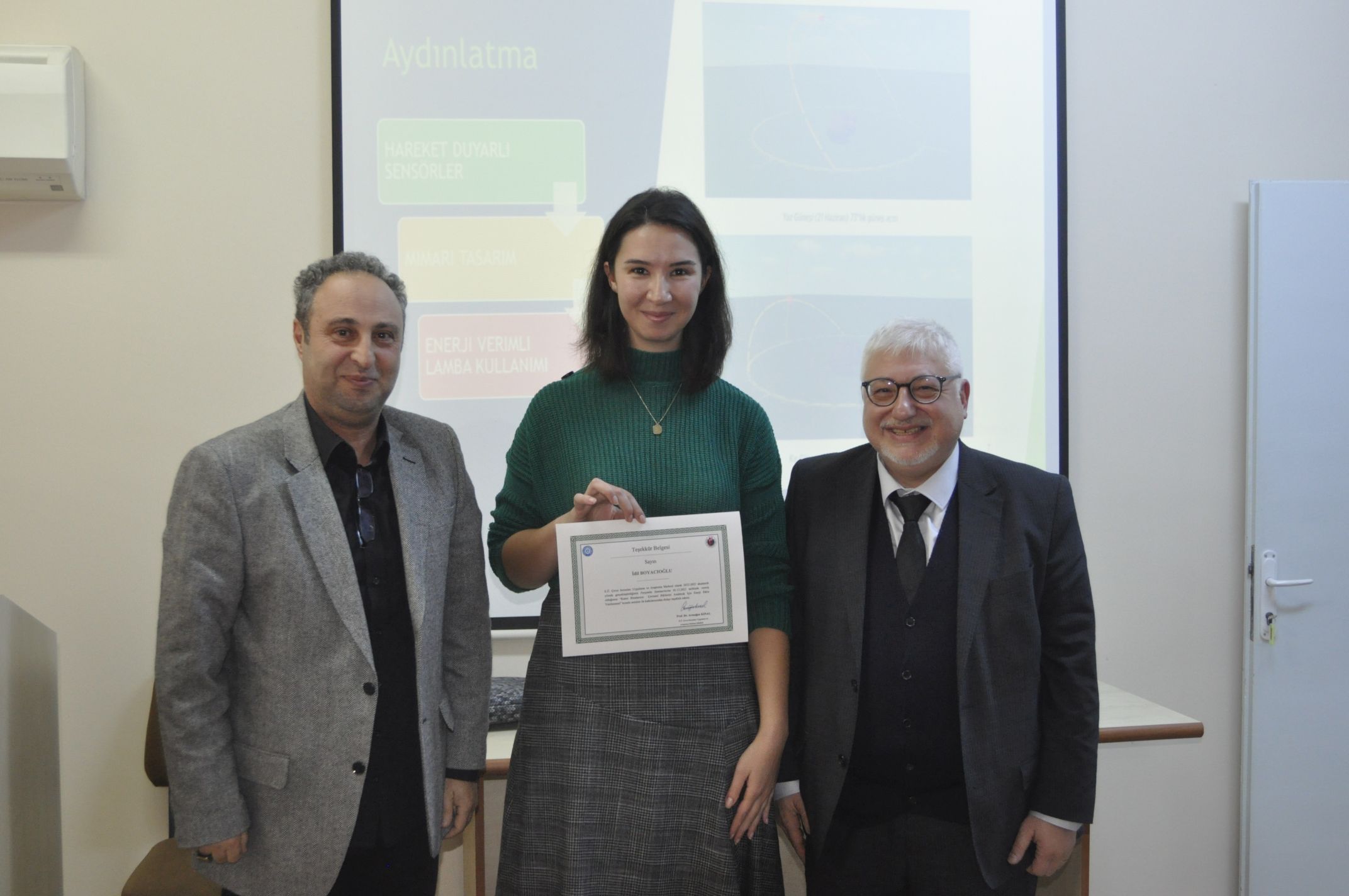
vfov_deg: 31.8
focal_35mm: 42
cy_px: 448
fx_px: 1572
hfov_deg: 46.4
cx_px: 674
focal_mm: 28
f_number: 4.5
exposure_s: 1/80
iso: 1250
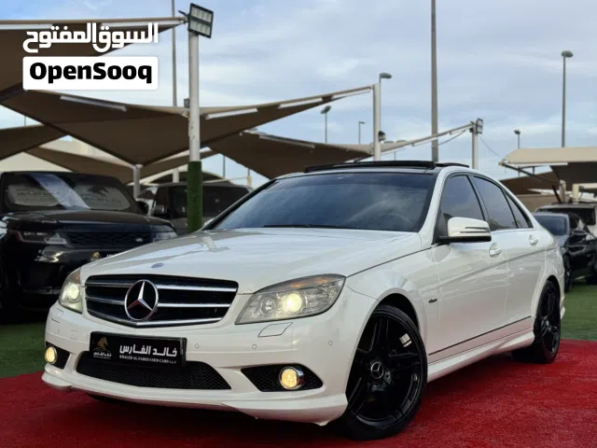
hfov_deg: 39.7
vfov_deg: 30.3
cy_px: 224
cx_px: 298
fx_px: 828
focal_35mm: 48
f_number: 1.78
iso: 64
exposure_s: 1/1724
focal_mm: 6.76
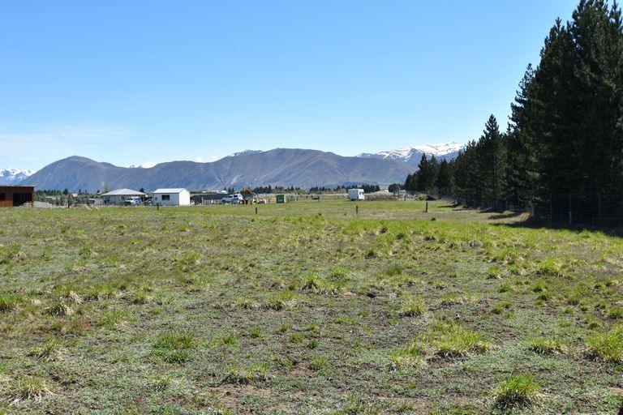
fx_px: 623
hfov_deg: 53.1
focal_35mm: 36
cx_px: 312
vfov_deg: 36.9
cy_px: 208
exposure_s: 1/400
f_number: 10
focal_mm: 24
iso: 200
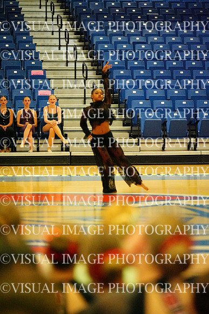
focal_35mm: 150
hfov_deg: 9.2
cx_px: 104
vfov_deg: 13.7
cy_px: 157
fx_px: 1305
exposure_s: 1/1600
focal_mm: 150
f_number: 2.8
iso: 25600
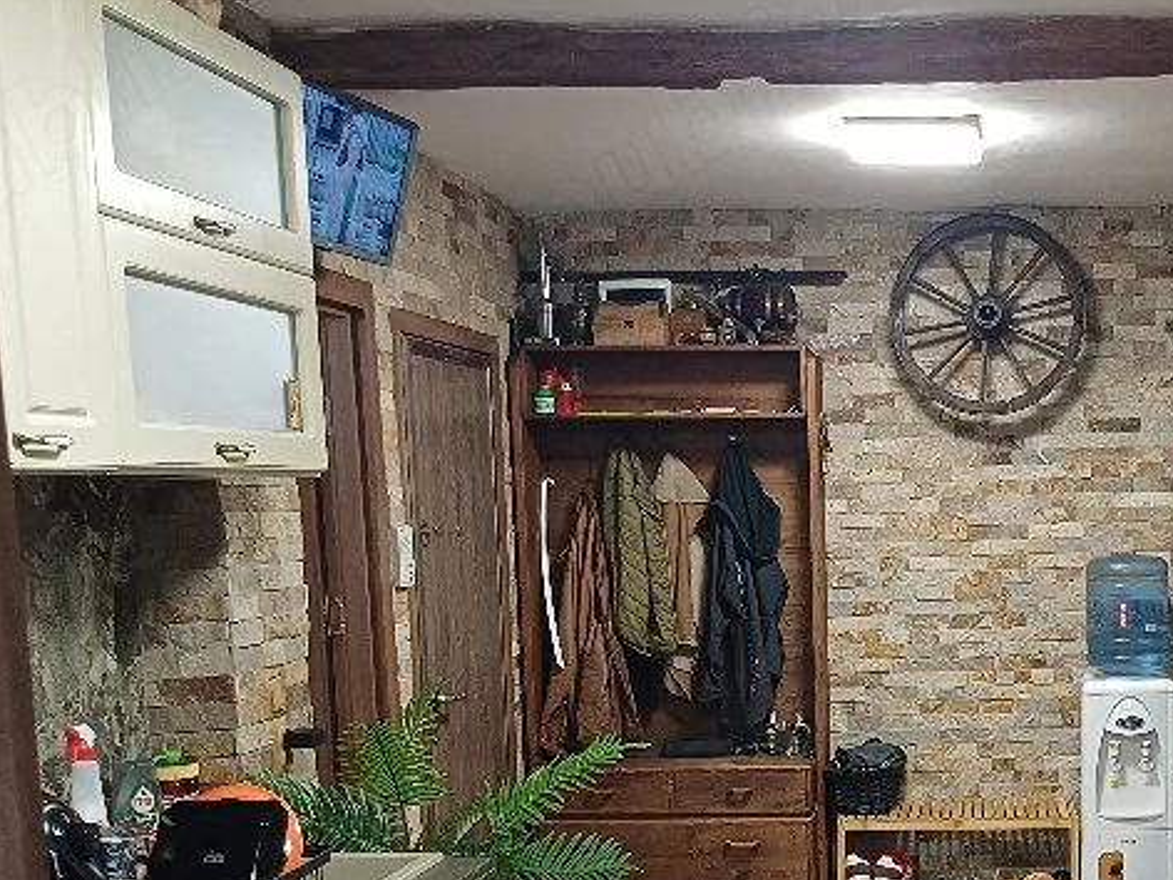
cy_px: 726
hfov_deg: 34.9
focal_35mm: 53
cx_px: 957
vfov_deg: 26.9
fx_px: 1796
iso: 320
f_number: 1.8
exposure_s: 1/33.4
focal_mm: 4.65
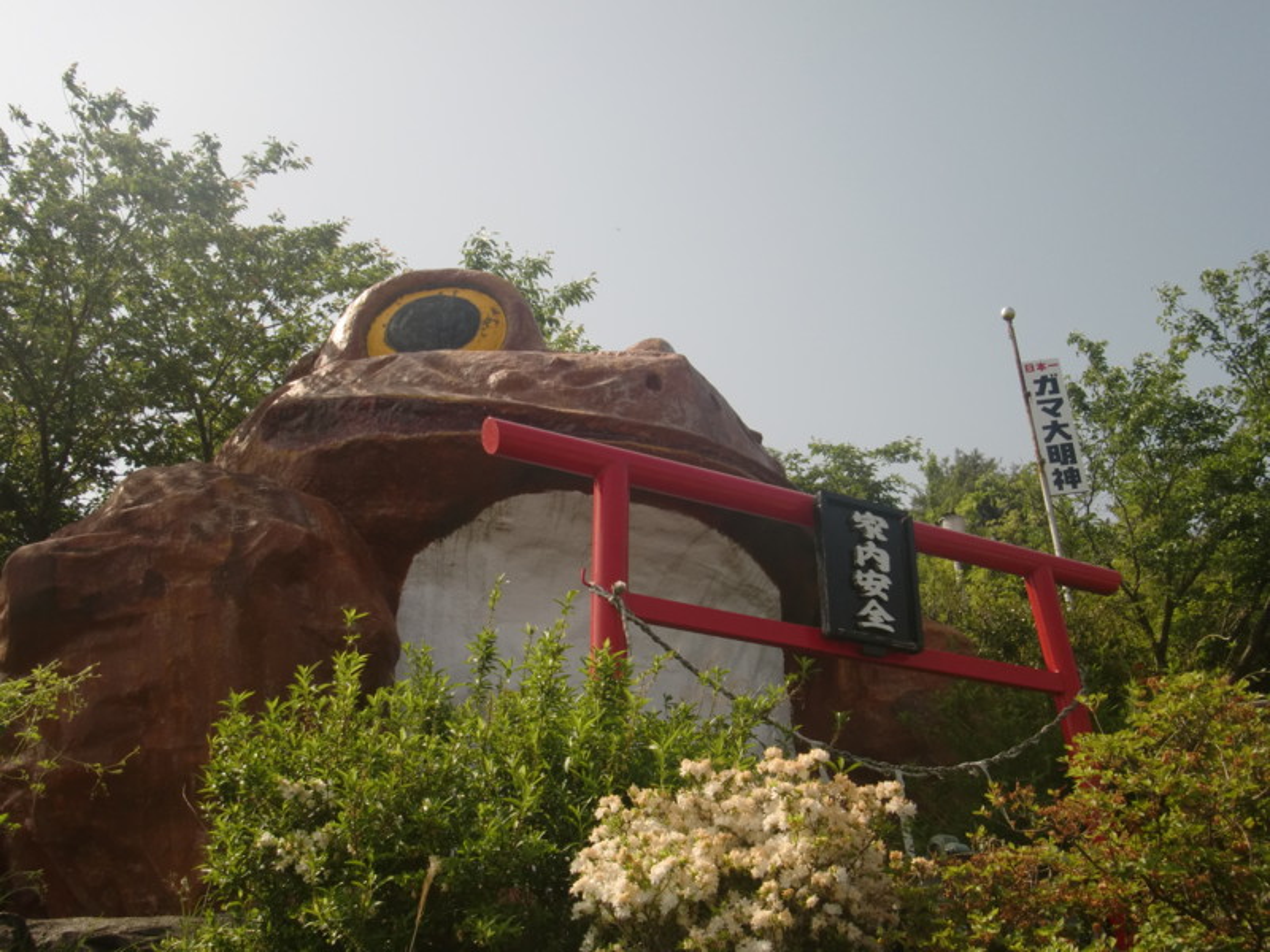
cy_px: 476
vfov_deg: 37.7
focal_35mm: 38
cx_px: 635
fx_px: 1394
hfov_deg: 49.0
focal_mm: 6.66
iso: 64
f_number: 3.9
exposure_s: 1/640
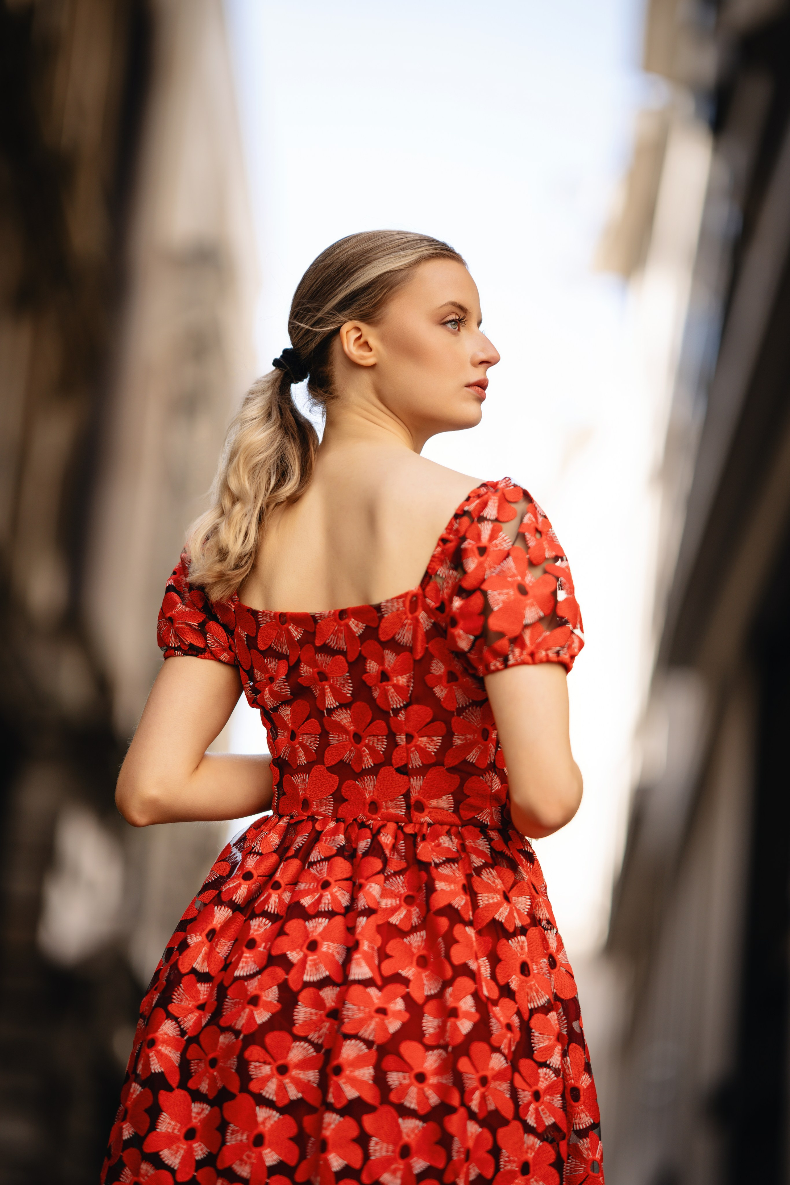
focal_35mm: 85
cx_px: 395
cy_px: 592
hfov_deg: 16.1
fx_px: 2798
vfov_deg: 23.9
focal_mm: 85
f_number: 1.4
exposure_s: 1/800
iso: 100
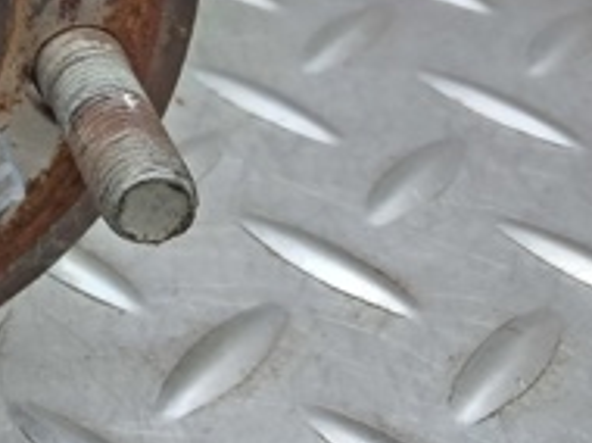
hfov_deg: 19.1
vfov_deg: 15.9
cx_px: -280
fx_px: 1554
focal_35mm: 91
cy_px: 5
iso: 160
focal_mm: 4
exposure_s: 1/50
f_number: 1.8
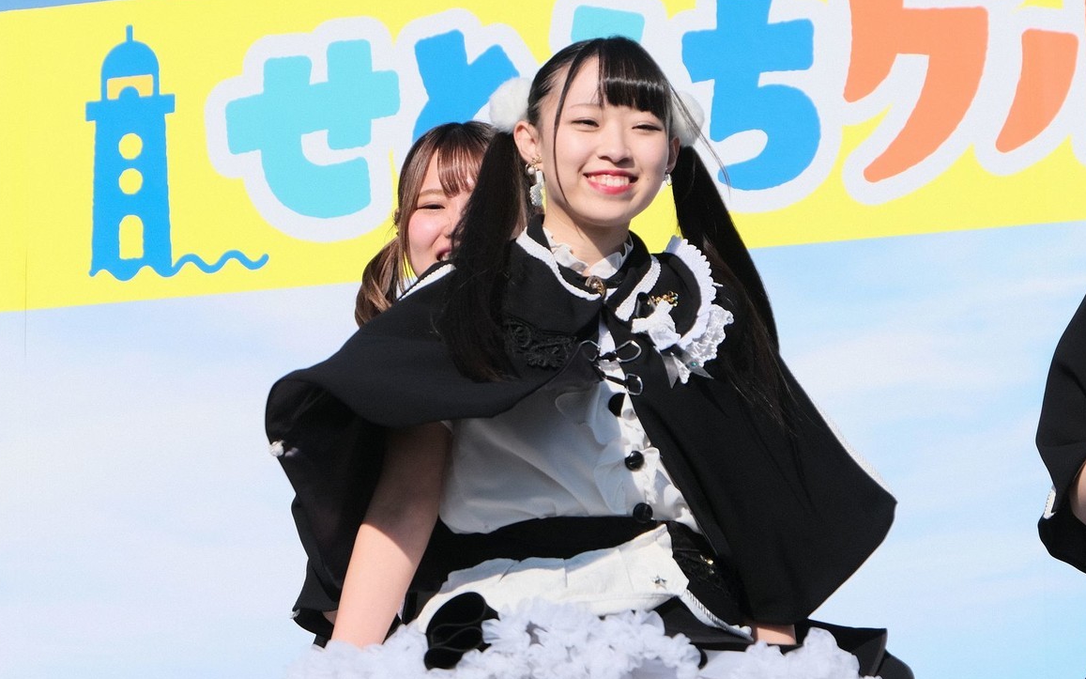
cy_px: 322
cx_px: 549
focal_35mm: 148
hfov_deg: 14.1
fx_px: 4380
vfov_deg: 8.9
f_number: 6.4
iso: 640
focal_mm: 93.2
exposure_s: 1/1700
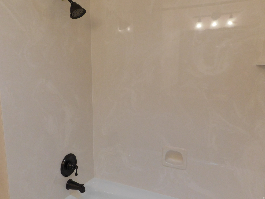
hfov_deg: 60.0
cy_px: 100
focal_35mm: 30
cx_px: 132
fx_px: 230
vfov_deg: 46.8
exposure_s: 1/30
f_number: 3.2
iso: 320
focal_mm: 5.3
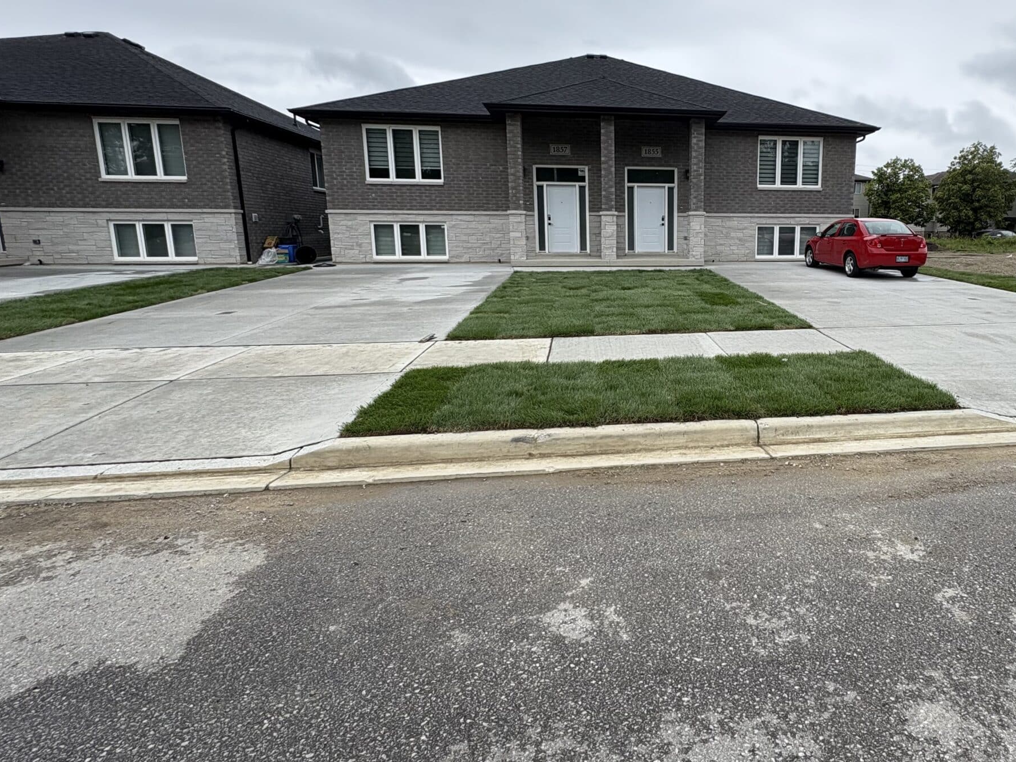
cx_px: 668
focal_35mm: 20
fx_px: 587
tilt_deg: -8.2
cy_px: 336
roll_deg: +0.6
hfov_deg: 79.3
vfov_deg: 65.8
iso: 50
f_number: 2.2
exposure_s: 1/741
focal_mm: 2.22
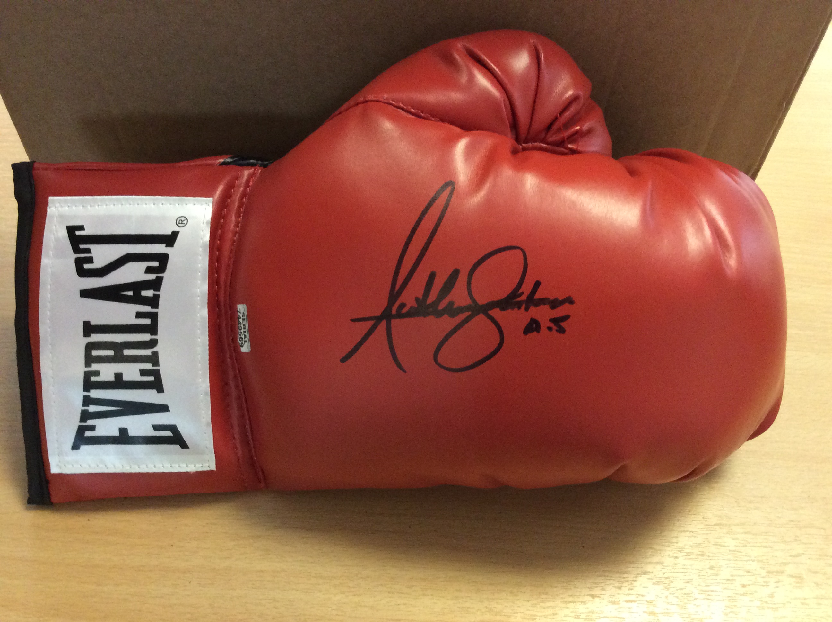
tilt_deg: -54.0
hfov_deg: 56.9
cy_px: 311
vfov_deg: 44.1
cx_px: 416
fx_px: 768
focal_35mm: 32
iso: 250
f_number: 2.4
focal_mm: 3.3
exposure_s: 1/20
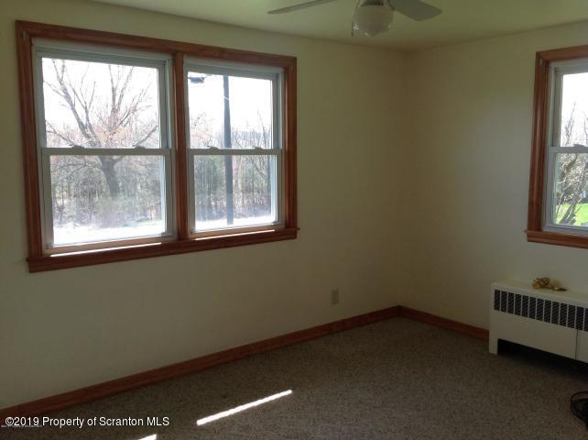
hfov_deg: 52.7
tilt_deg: -7.6
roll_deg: +0.1
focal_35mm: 35
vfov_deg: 40.6
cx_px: 294
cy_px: 220
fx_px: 594
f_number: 2.4
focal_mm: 4.28
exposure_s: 1/122
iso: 50
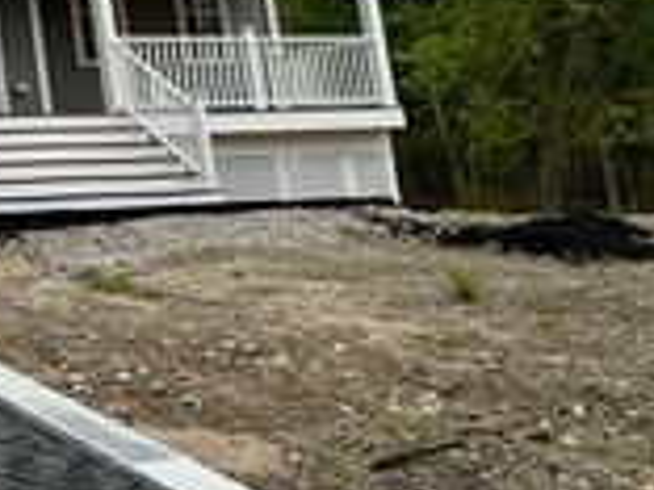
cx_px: -361
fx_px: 1455
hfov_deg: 21.0
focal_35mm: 77
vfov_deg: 18.1
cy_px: -115
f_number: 1.78
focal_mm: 6.76
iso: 80
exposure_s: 1/3759
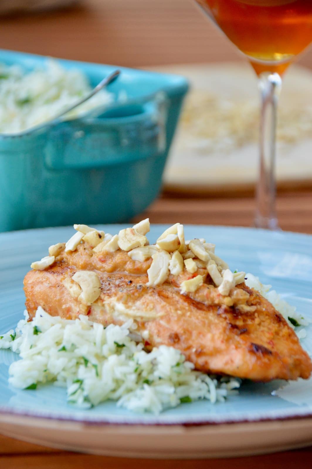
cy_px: 234
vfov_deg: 10.6
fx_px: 2539
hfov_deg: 7.0
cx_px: 156
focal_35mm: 195
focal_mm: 130
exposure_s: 1/200
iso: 1000
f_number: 7.1
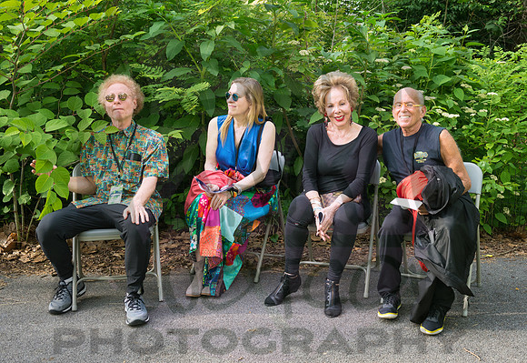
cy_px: 154
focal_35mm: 41
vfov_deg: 33.1
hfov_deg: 46.6
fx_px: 608
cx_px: 313
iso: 800
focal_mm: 35
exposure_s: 1/160
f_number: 8
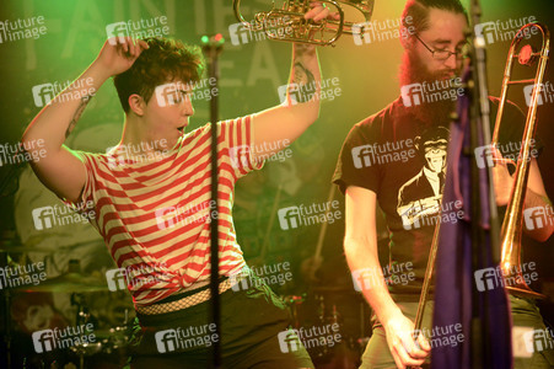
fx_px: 1384
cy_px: 184
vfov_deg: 15.2
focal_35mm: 90
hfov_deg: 22.6
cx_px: 277
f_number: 2.8
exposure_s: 1/320
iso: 6400
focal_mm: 90
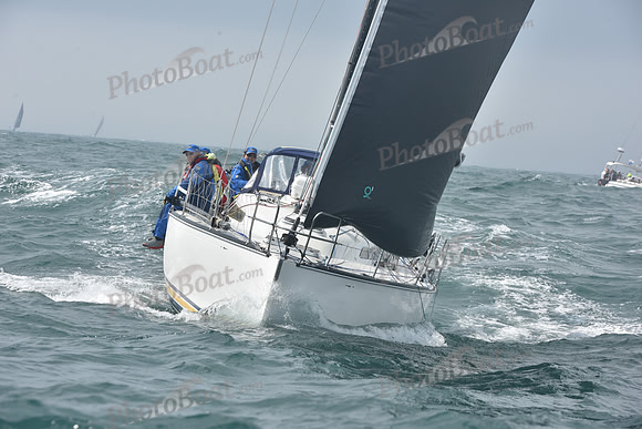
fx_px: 2854
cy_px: 214
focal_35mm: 160
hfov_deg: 12.8
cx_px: 321
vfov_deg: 8.6
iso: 320
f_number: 13
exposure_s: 1/800
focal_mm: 160
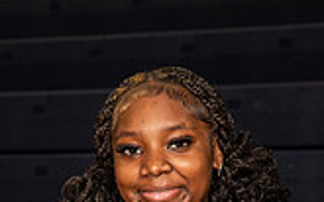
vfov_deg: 6.5
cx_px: 175
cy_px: 435
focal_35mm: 195
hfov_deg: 10.8
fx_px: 1721
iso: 320
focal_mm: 70
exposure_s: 1/320
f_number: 6.3
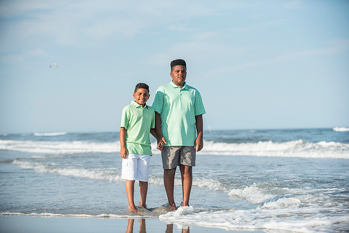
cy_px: 116
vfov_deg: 13.4
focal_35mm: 102
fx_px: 989
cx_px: 174
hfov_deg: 20.0
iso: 250
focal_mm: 102
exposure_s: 1/4000
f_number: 3.5
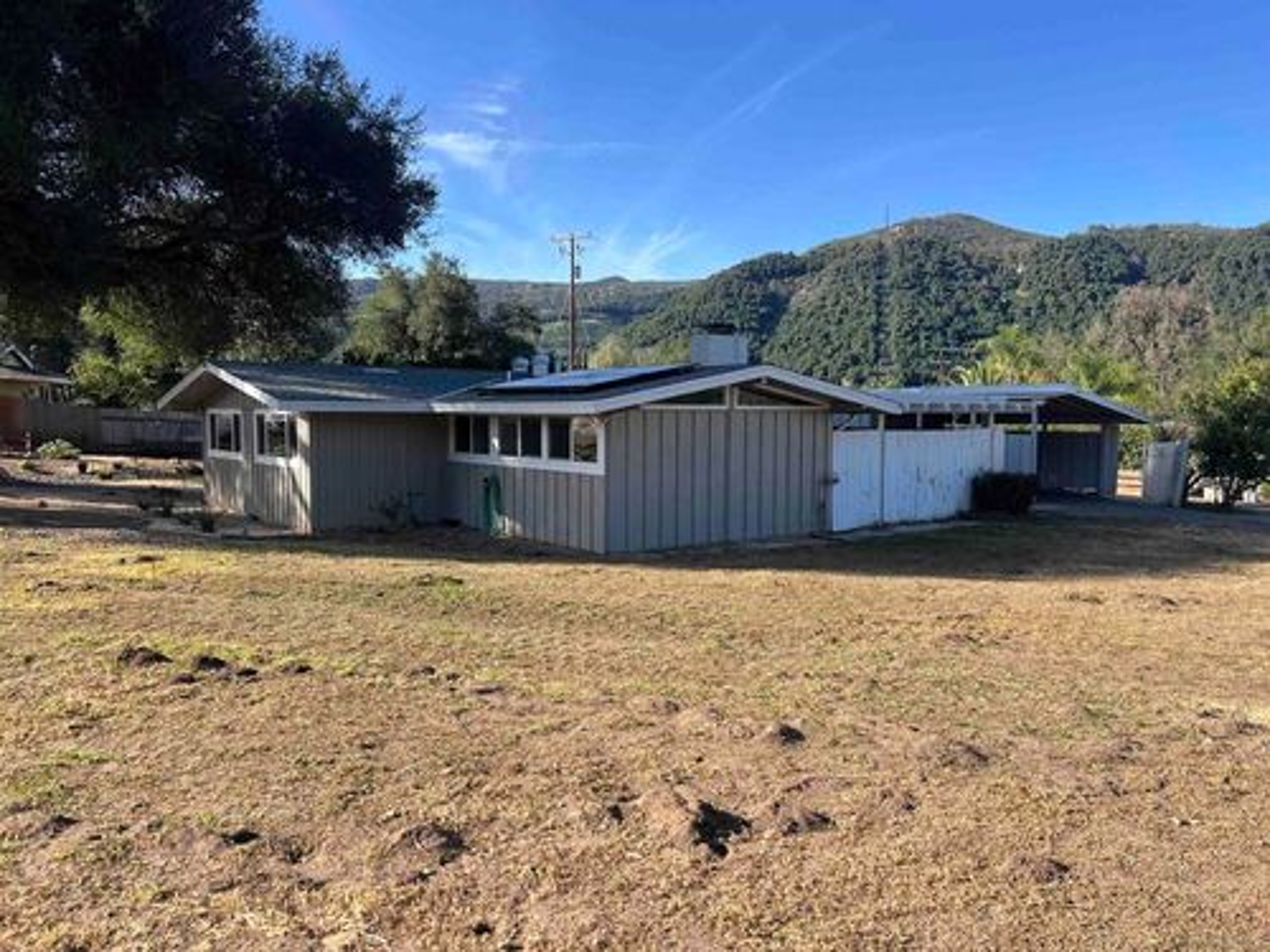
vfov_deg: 53.1
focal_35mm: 26
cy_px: 476
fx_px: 954
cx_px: 635
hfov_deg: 67.3
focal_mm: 5.7
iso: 50
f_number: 1.5
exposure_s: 1/1901
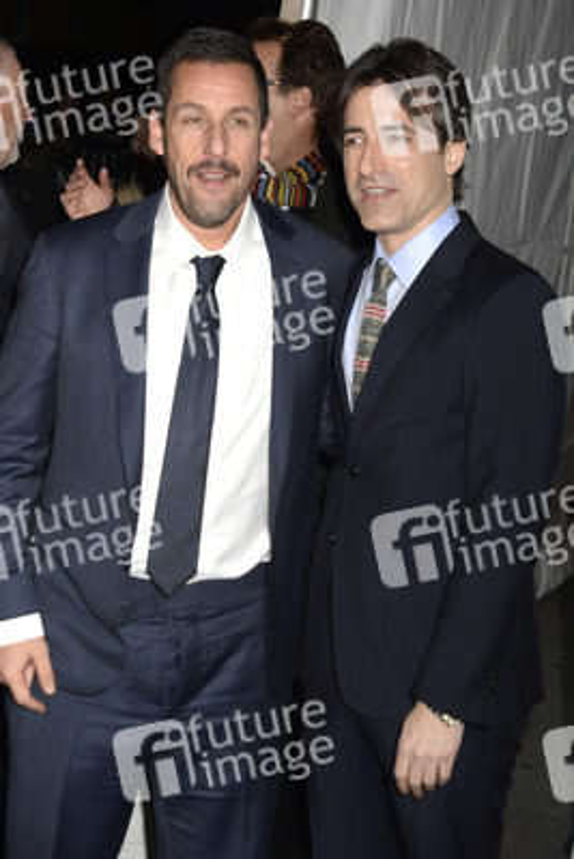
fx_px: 2150
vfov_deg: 22.6
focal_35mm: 90
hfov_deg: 15.2
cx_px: 287
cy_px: 430
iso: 800
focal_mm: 90
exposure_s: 1/250
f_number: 5.3
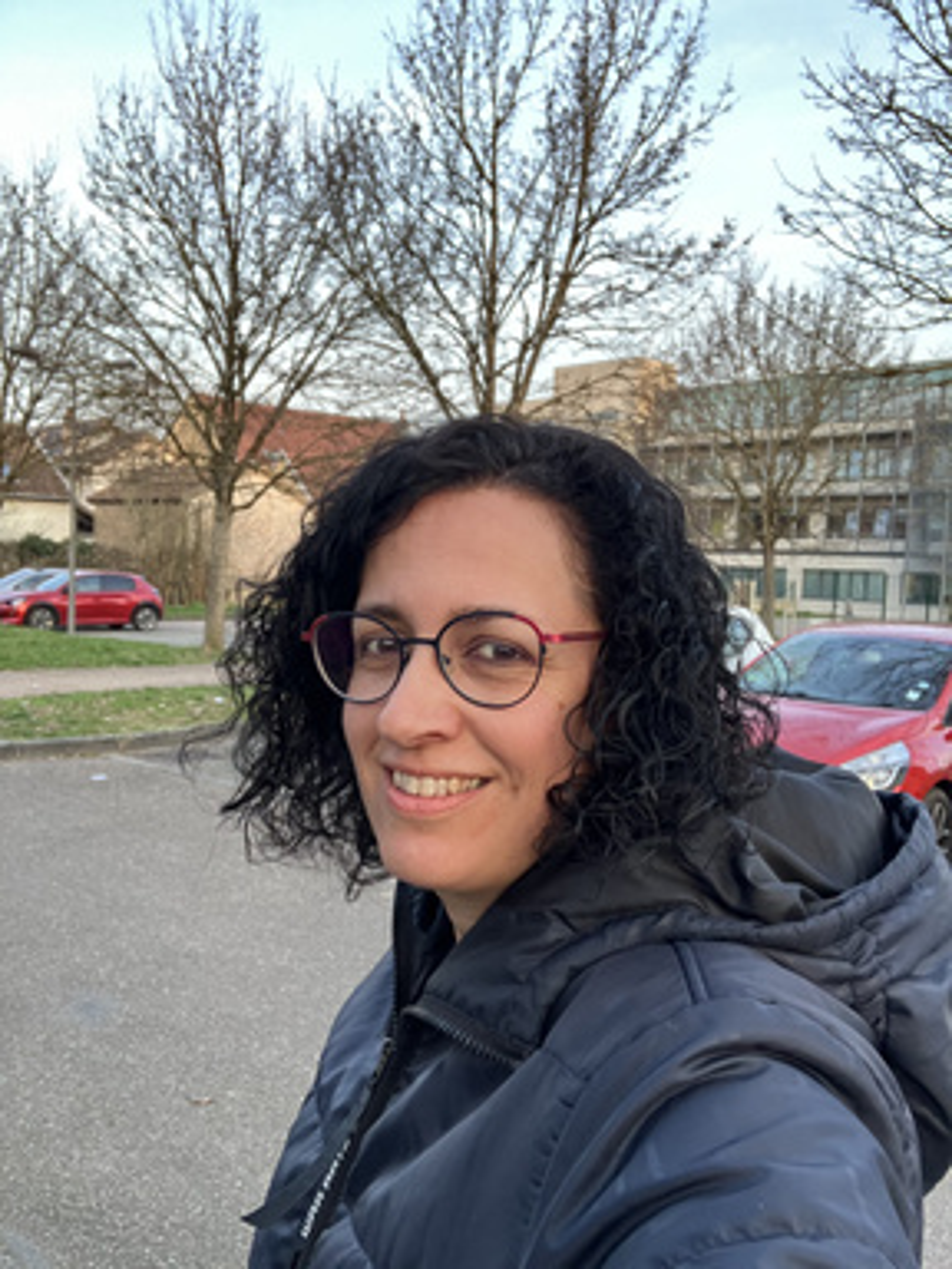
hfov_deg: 44.2
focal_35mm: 32
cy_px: 634
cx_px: 476
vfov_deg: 56.8
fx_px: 1173
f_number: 2.2
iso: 80
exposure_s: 1/67
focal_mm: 2.87
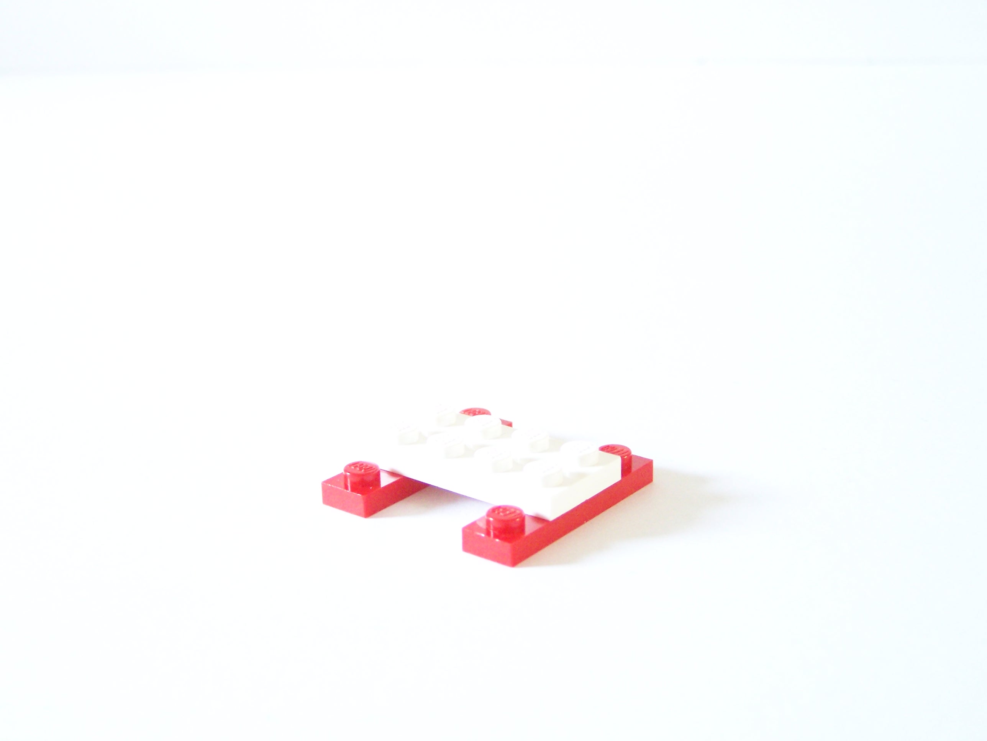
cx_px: 494
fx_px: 1597
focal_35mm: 56
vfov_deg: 26.1
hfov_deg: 34.3
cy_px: 370
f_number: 3.1
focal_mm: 9.3
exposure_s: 1/8
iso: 400
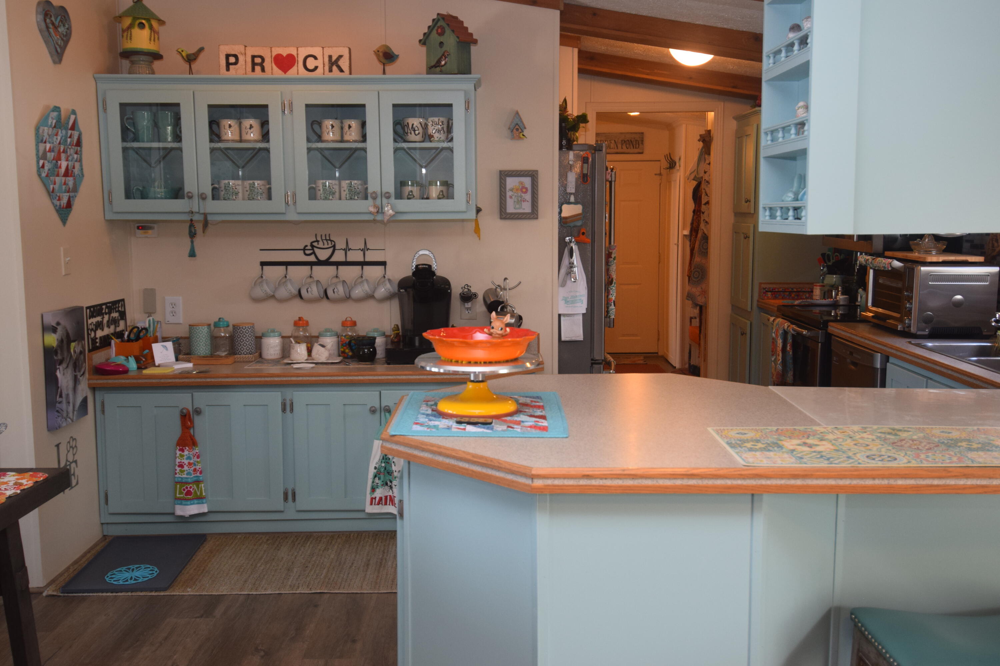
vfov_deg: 36.9
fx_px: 1000
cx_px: 500
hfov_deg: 53.1
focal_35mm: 36
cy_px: 333
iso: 800
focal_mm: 24
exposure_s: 1/100
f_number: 5
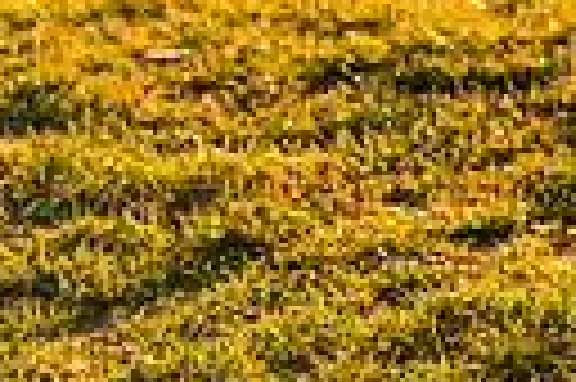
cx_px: 1053
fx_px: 3436
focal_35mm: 215
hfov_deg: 9.1
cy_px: -523
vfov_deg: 6.1
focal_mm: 44
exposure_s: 1/3200
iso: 800
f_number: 4.5
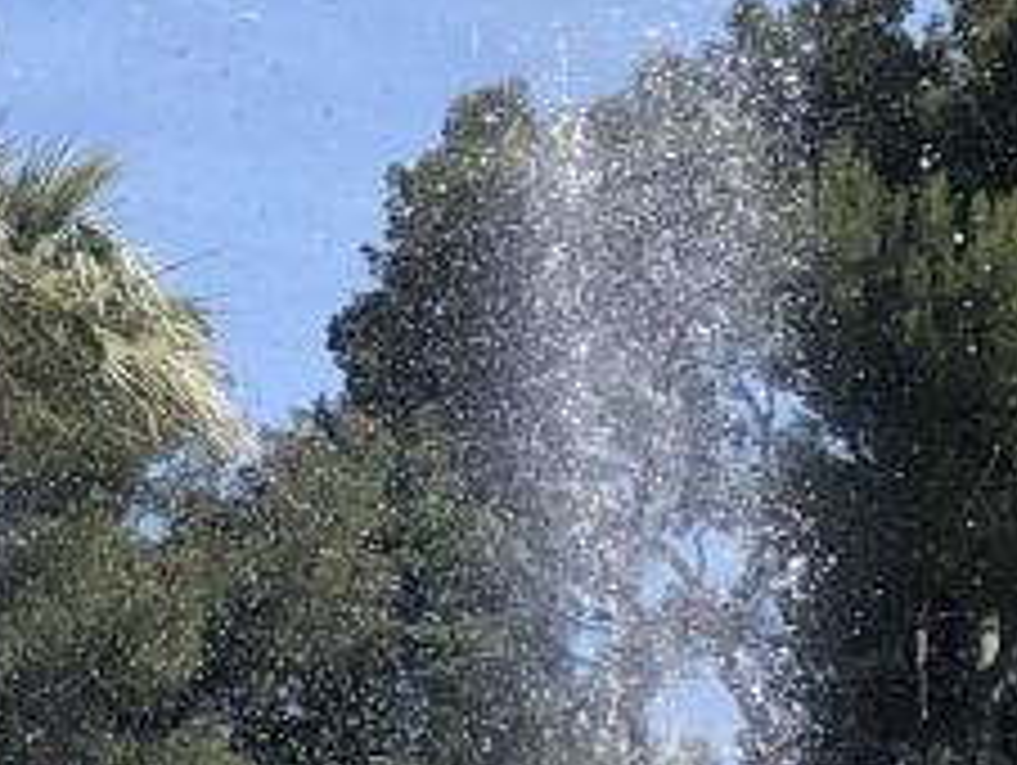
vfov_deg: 7.5
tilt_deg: +8.2
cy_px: 706
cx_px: 230
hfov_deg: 10.0
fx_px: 5823
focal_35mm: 198
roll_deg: +0.1
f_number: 1.8
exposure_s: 1/1548
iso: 20
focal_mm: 3.99
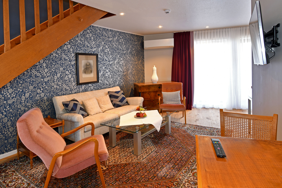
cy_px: 94
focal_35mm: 21
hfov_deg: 81.2
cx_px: 141
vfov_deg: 59.5
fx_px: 164
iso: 100
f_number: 11
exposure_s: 1/1.3
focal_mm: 14
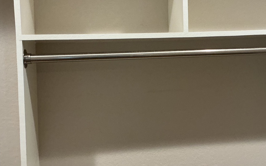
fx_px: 355
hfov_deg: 40.9
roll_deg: +1.9
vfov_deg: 26.3
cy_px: 64
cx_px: 159
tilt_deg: -0.8
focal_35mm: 49
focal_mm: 3
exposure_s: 1/60
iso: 160
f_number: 1.8
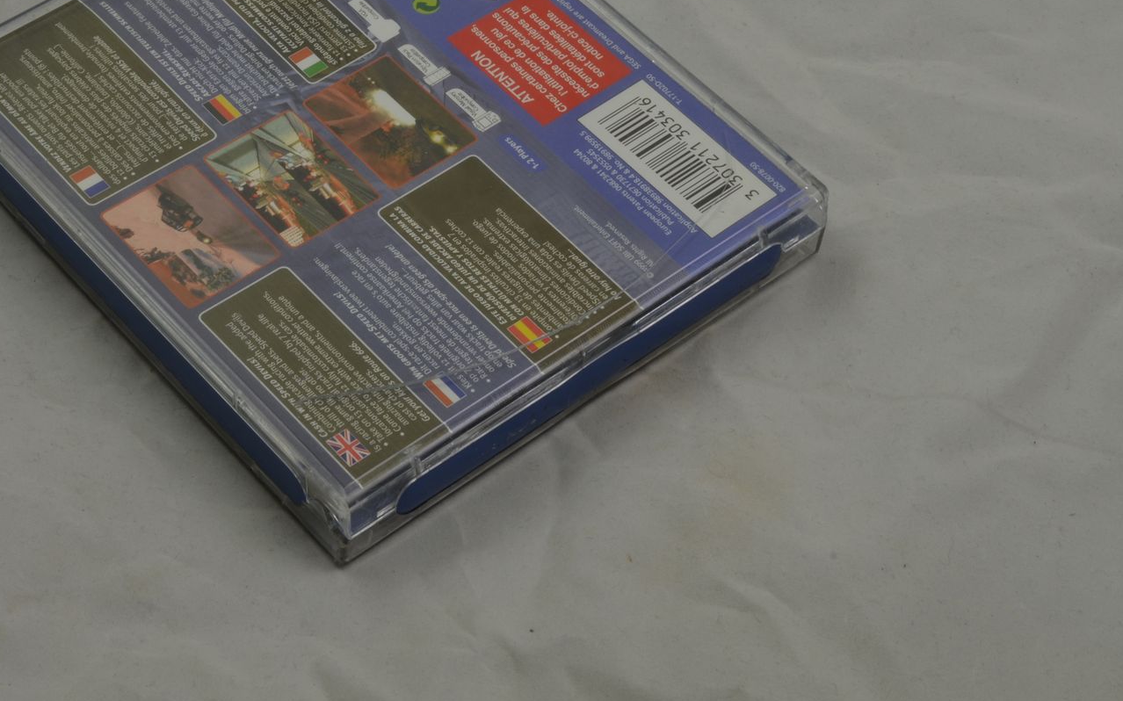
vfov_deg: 15.1
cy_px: 188
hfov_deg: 24.0
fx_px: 2631
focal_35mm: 86
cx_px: 446
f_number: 20
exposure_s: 1/3
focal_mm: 40
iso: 100
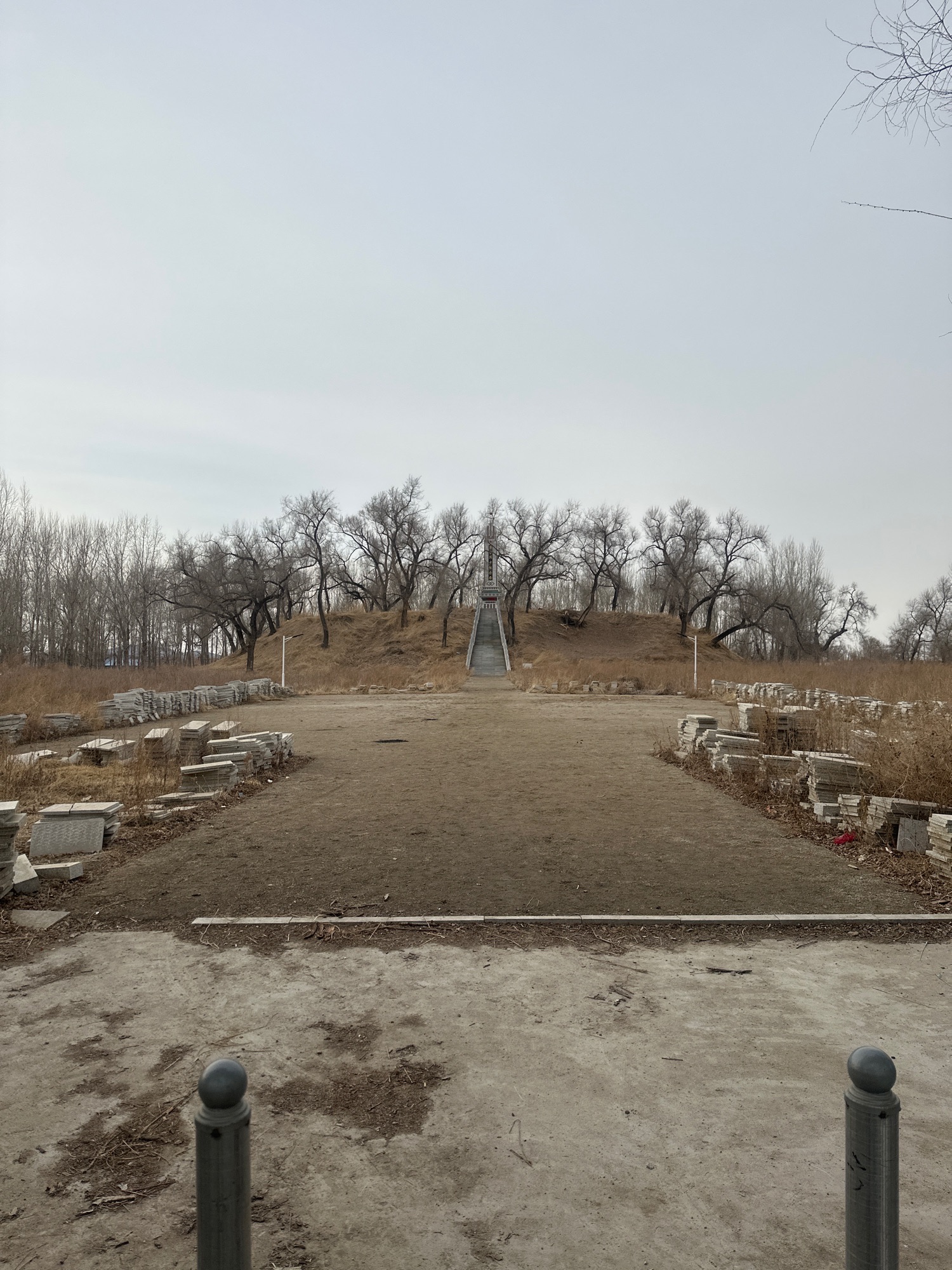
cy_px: 635
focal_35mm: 24
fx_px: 880
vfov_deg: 71.6
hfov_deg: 56.8
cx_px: 476
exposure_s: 1/3717
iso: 80
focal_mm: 6.86
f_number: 1.78
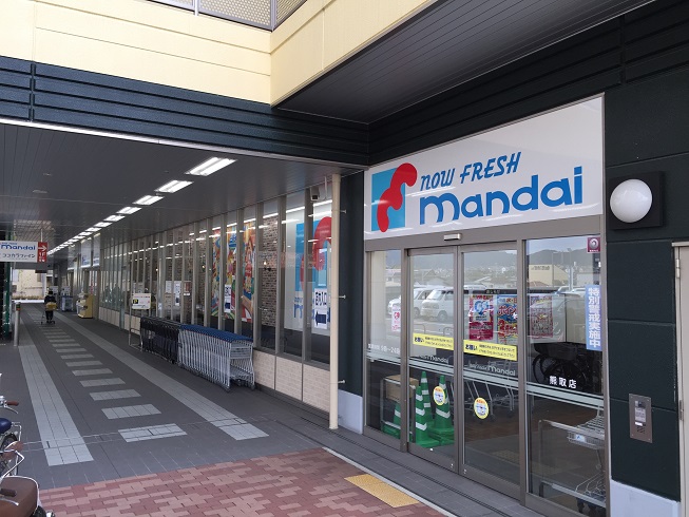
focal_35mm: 29
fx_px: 577
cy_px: 258
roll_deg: -1.4
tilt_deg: +3.5
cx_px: 344
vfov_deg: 48.2
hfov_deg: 61.7
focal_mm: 4.15
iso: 32
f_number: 2.2
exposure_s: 1/120
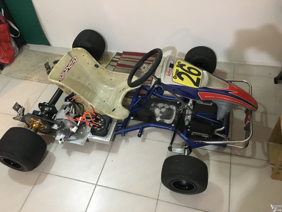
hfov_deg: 61.7
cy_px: 106
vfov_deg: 48.2
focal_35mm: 29
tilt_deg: -49.5
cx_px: 141
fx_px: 236
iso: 400
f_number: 2.2
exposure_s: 1/15
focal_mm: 4.15
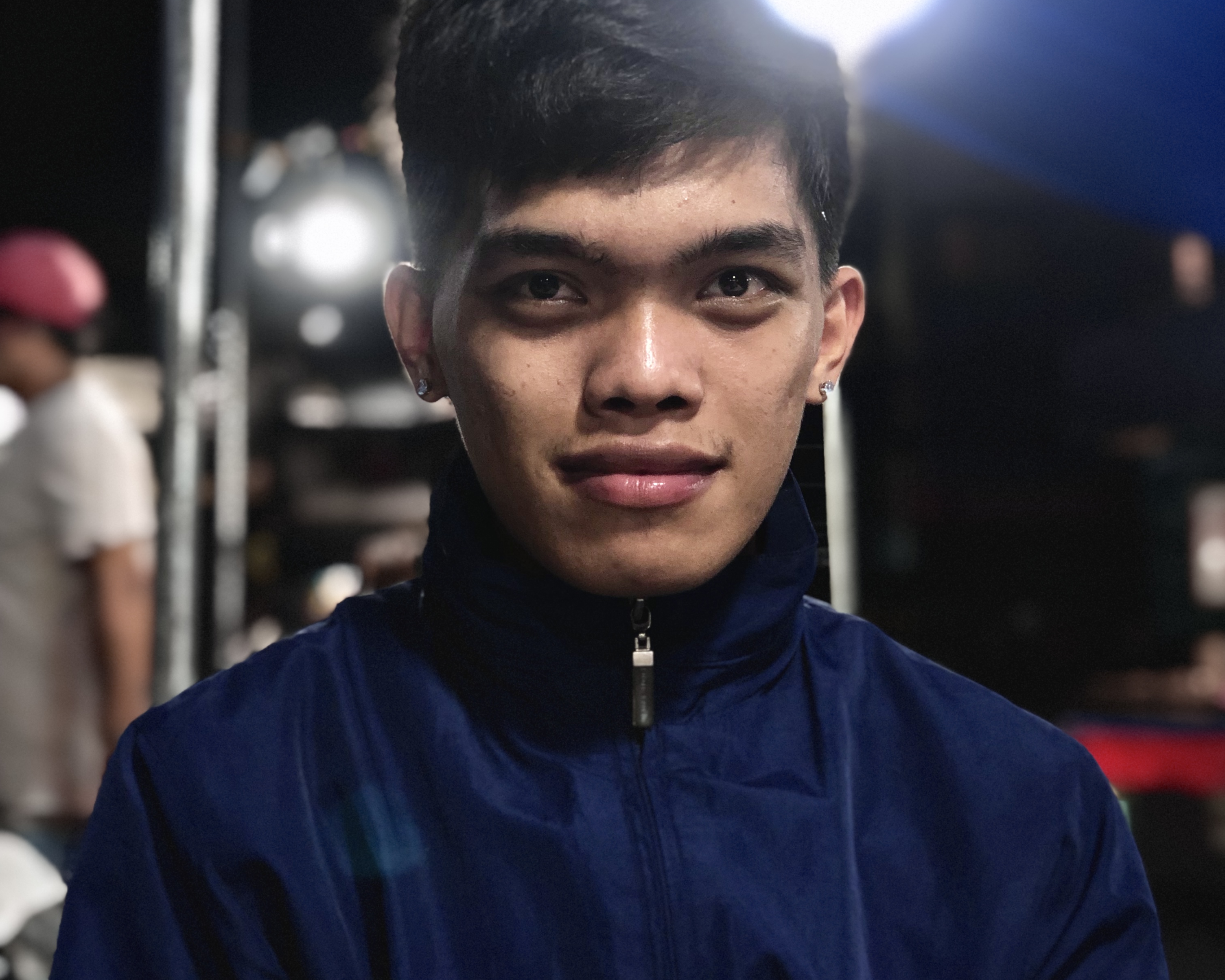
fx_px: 2465
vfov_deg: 22.5
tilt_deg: +5.2
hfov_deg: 27.9
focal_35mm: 68
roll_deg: +0.6
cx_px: 614
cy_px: 398
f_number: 2.4
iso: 160
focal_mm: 6
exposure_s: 1/24
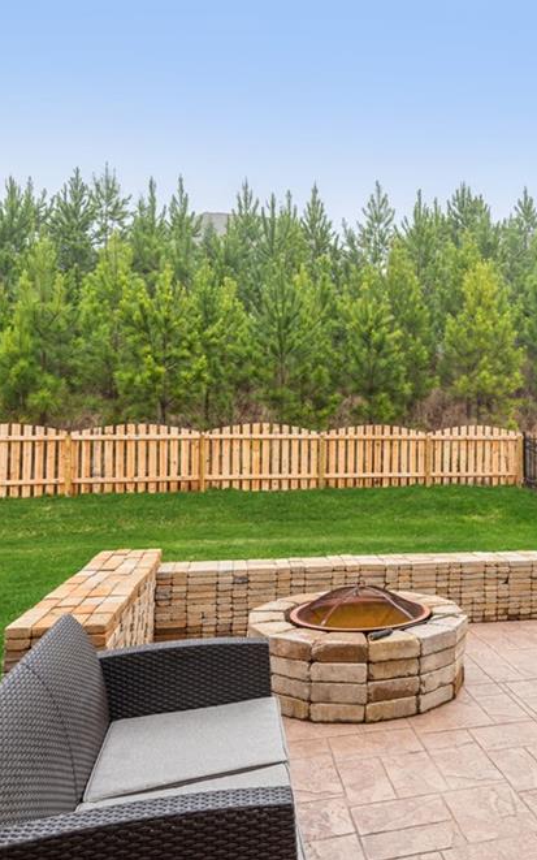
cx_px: 477
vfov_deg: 62.9
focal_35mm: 30
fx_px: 703
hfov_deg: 39.0
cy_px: 422
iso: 100
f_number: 9
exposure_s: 1/40
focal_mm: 19
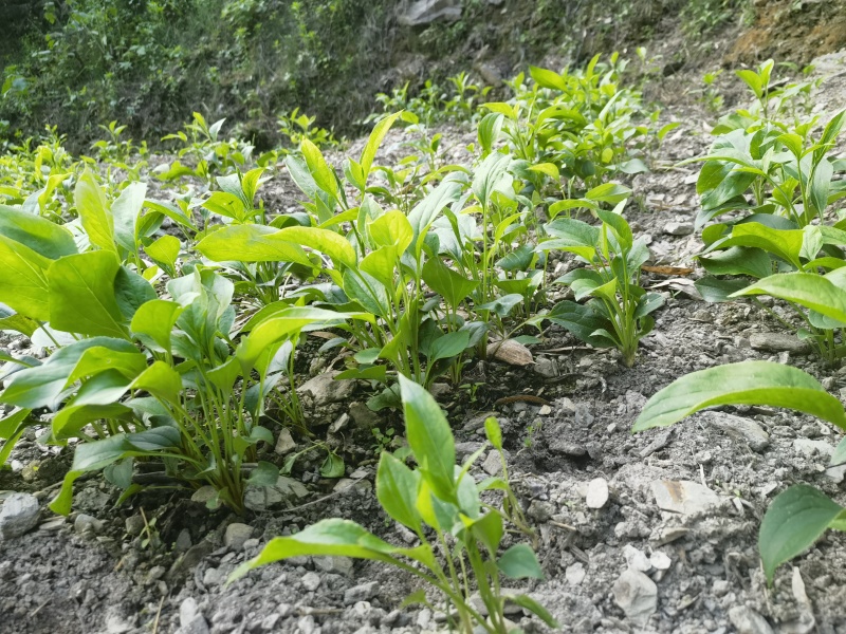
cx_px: 423
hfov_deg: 65.3
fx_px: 660
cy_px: 317
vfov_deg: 51.4
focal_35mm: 27
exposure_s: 1/99.9
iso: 80
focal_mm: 6.67
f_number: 1.9
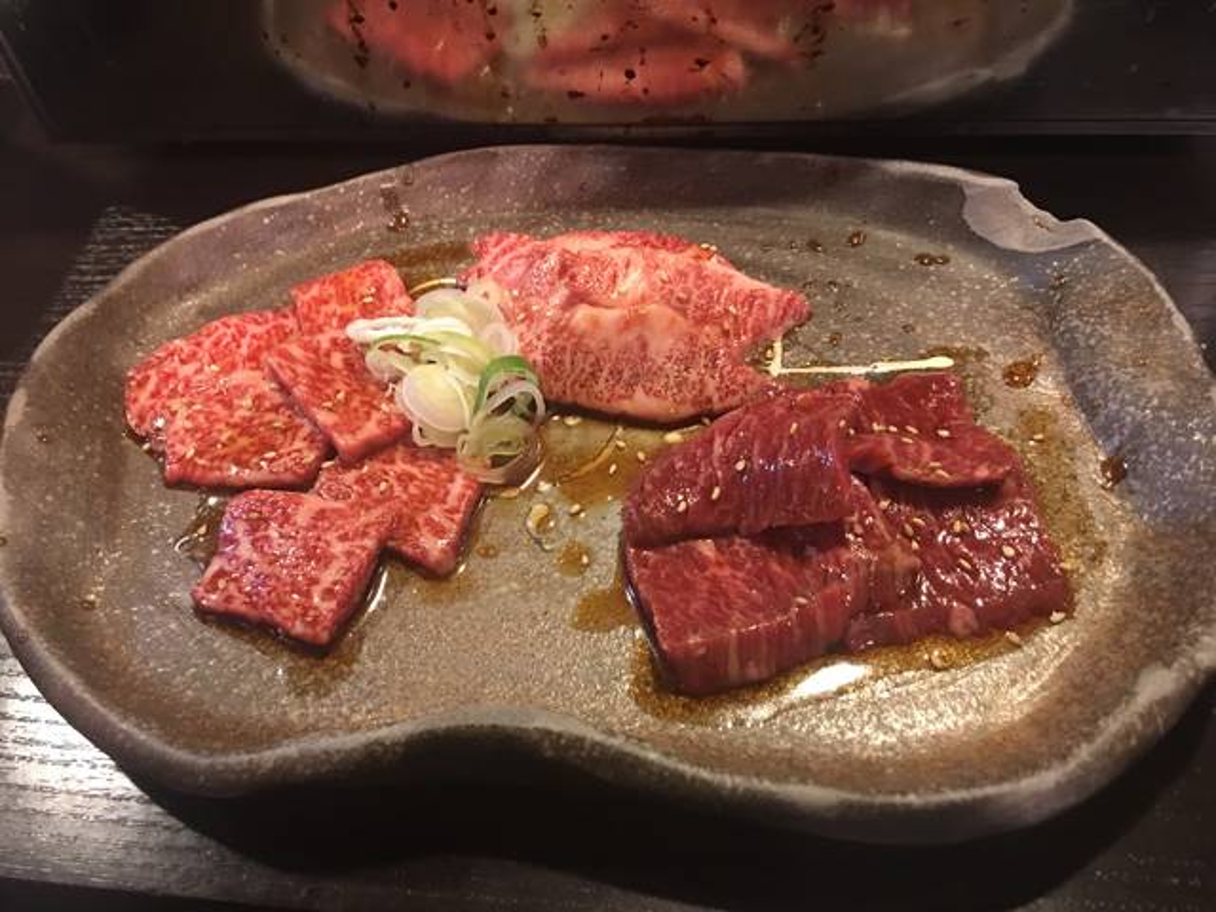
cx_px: 608
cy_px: 456
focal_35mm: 29
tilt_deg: -52.3
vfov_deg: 48.2
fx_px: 1019
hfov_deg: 61.7
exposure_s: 1/4
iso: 64
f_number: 2.2
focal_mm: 4.15
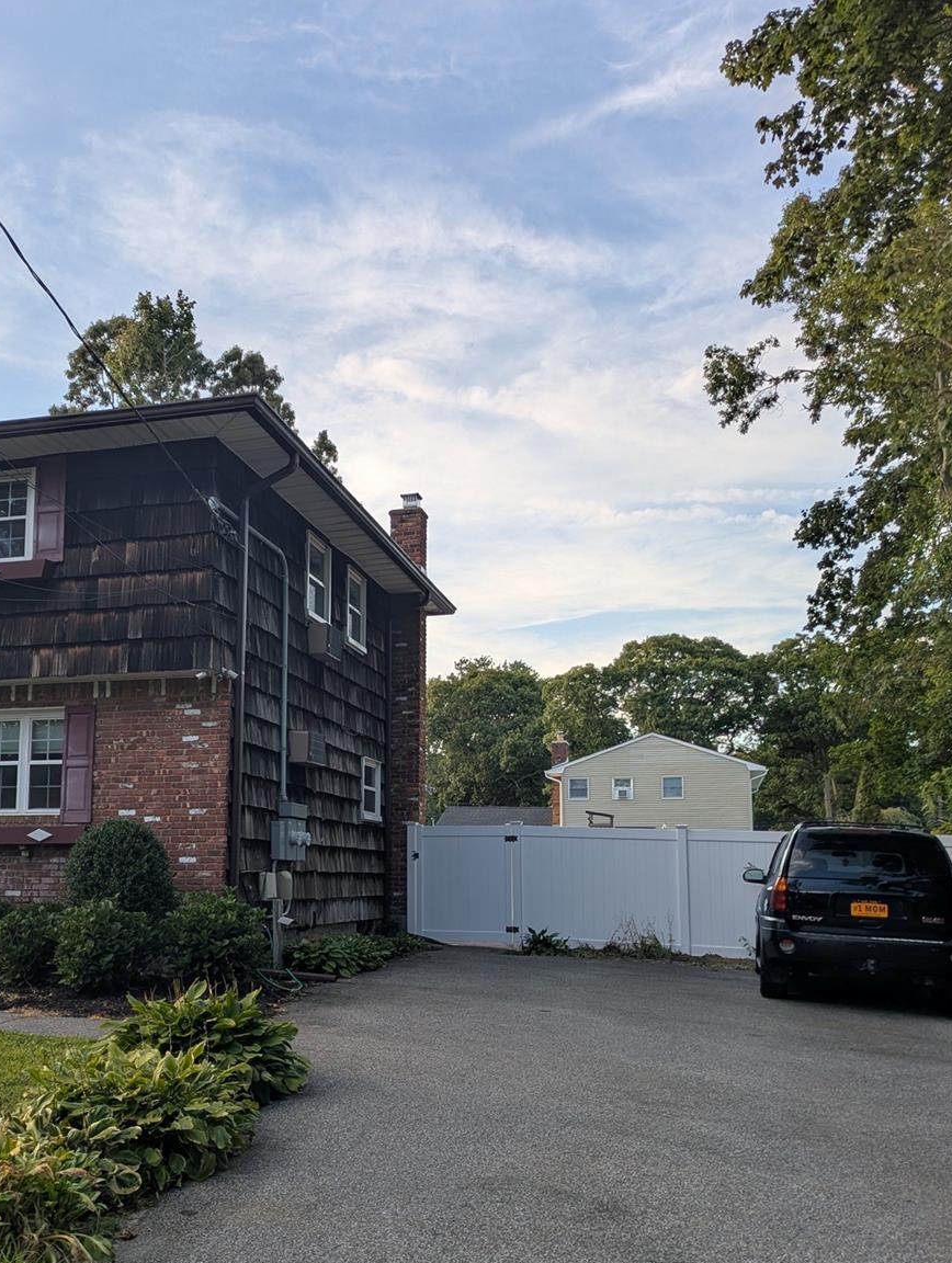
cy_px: 753
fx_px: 1170
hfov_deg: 43.9
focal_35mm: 32
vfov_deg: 56.3
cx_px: 360
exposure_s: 1/750
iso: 46
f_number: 1.85
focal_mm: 6.81
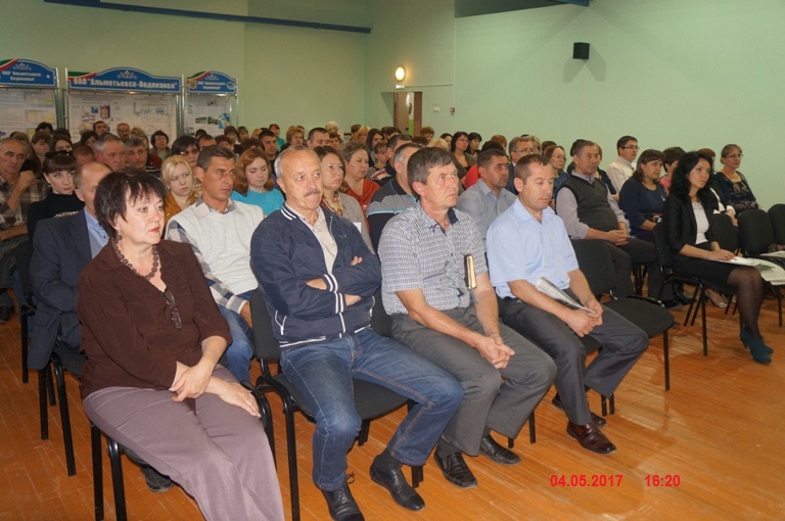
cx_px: 392
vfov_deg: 43.5
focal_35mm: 30
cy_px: 260
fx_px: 653
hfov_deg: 62.0
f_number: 3.5
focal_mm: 20
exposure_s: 1/100
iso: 800
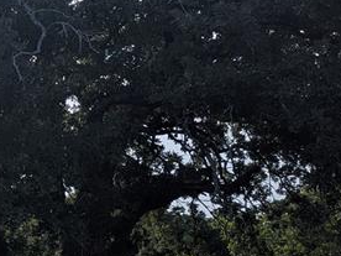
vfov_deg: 16.2
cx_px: -273
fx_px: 877
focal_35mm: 89
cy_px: 262
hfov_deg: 17.7
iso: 27
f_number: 1.7
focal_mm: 4.53
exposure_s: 1/569
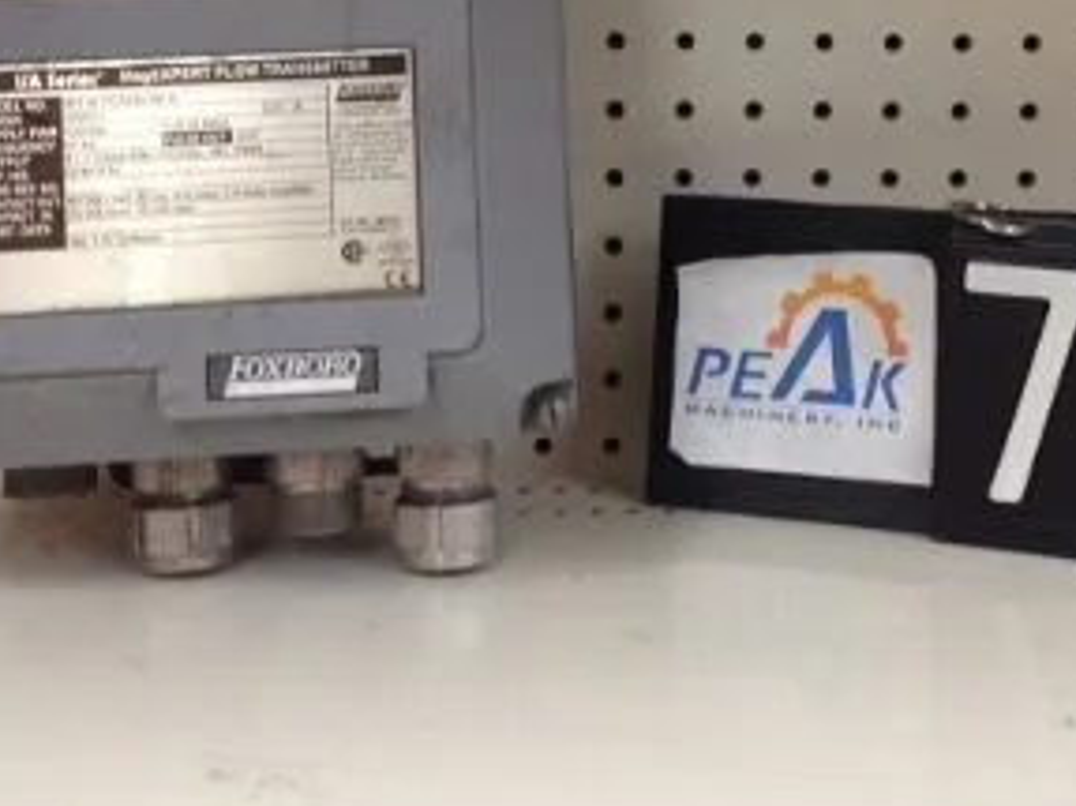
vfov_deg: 18.6
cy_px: 79
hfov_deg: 25.0
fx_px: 2424
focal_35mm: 78
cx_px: 682
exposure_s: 1/20
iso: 80
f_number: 2.4
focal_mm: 4.28
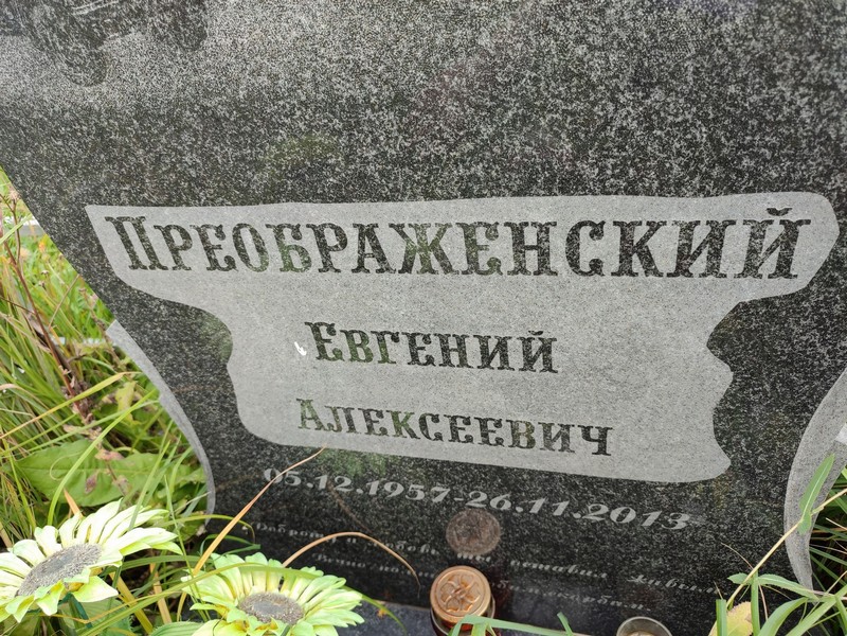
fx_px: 612
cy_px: 318
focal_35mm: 25
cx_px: 424
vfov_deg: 54.9
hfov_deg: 69.4
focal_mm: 6.04
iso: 53
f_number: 1.9
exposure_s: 1/100
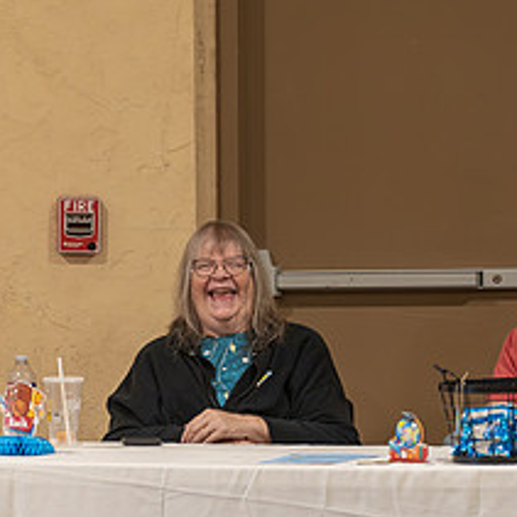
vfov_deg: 3.4
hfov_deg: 3.4
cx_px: 255
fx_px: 8618
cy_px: 211
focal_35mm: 510
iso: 3200
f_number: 2.8
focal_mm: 150
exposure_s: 1/500
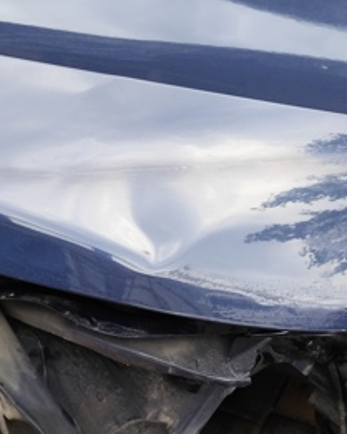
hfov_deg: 27.2
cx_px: 269
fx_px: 706
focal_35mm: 55
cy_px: 220
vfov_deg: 34.1
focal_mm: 6.19
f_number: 1.65
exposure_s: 1/100
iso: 64
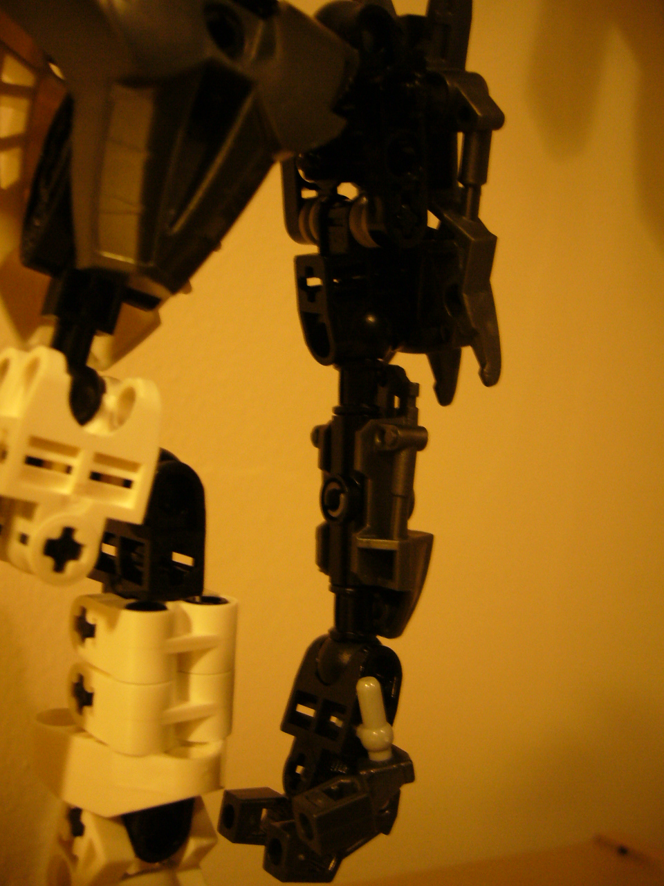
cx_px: 332
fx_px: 895
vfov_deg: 52.6
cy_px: 443
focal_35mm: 35
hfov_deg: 40.7
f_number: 2.8
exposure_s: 1/10
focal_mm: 5.8
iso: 200
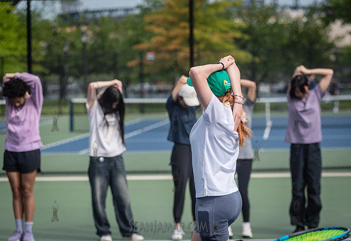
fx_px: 1183
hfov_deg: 16.9
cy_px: 124
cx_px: 186
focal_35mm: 120
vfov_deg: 11.7
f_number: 3.5
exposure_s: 1/3200
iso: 200
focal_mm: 112
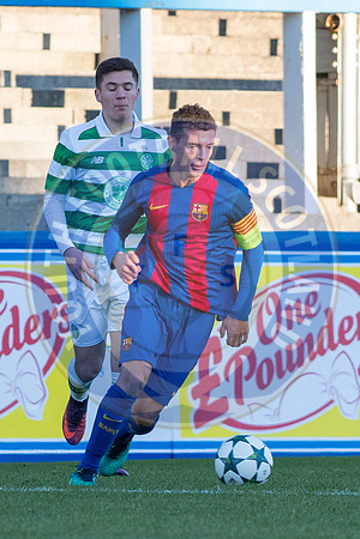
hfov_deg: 3.1
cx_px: 180
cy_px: 270
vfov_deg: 4.6
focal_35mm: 450
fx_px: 6749
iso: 800
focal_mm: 300
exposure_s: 1/1250
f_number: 5.6
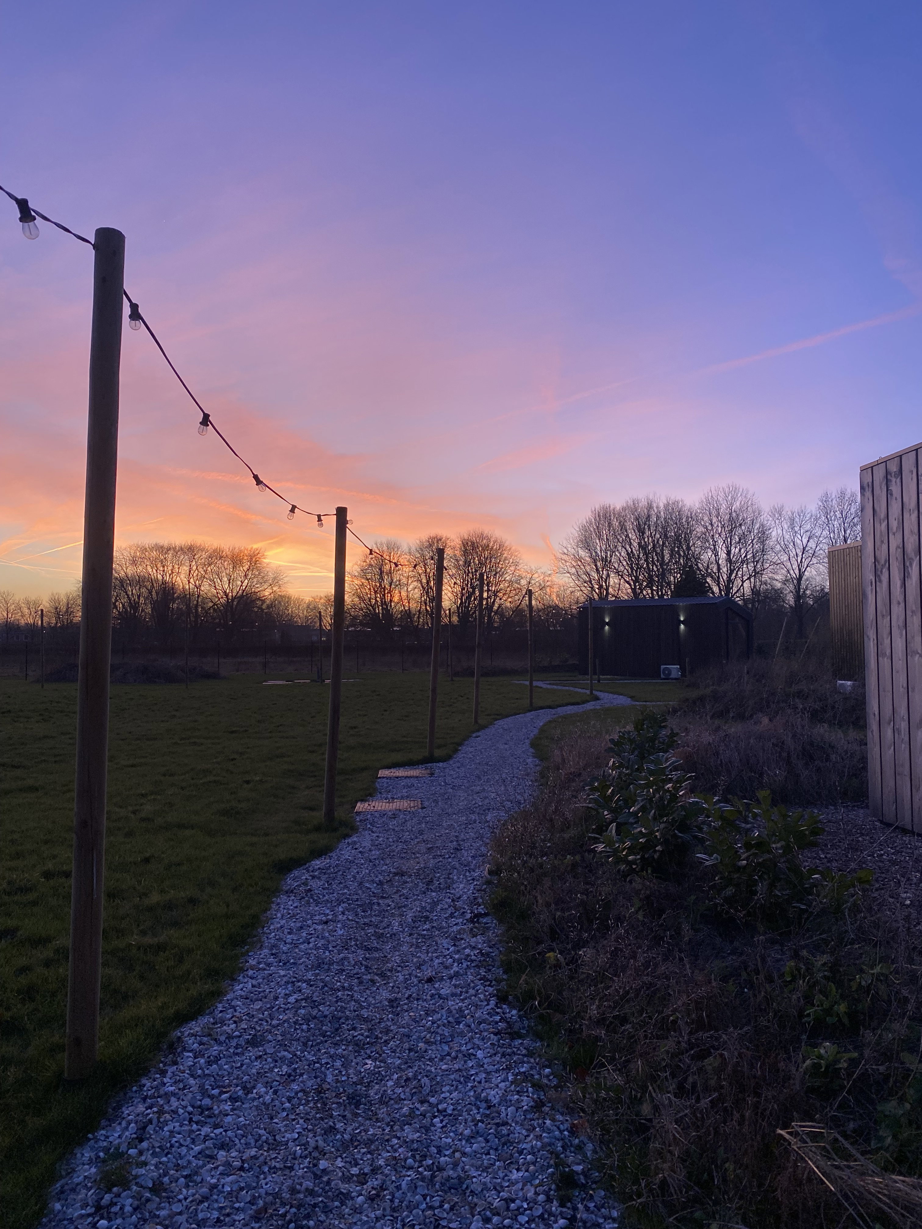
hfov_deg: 53.1
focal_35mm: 26
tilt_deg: +4.5
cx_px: 461
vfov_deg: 67.3
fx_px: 923
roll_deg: -1.1
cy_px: 614
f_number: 1.8
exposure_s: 1/121
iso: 100
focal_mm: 4.25
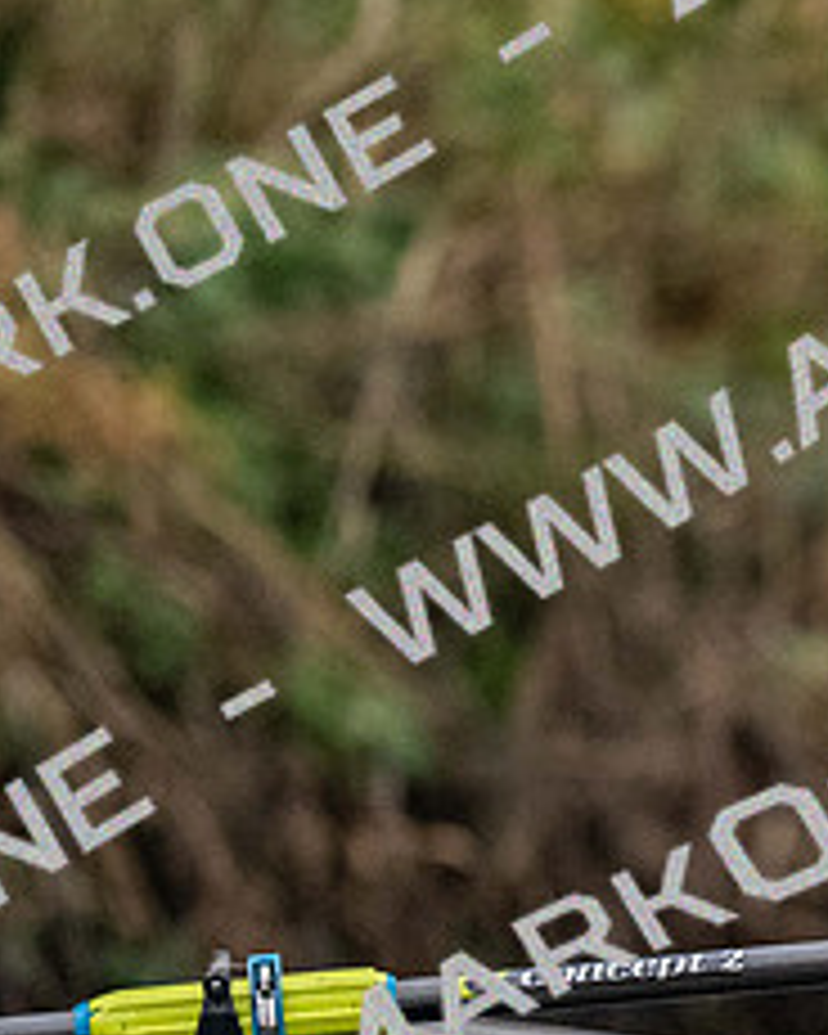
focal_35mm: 2135
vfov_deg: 0.9
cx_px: 904
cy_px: 677
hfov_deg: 0.7
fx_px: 65399
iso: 5600
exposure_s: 1/2500
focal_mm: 600
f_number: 4
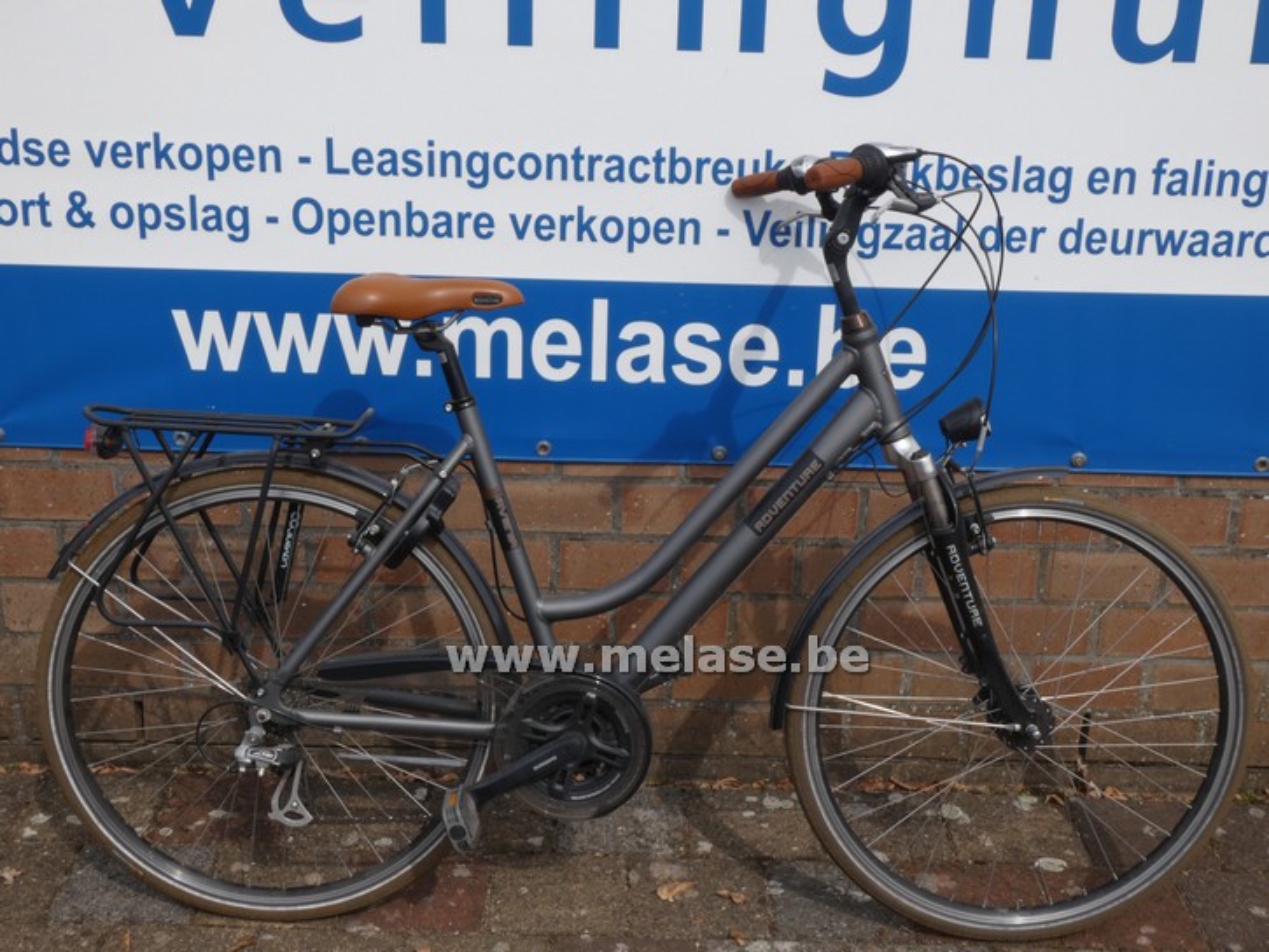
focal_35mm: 43
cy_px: 476
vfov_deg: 33.6
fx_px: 1577
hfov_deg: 43.8
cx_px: 634
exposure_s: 1/200
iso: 80
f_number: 8
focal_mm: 7.8
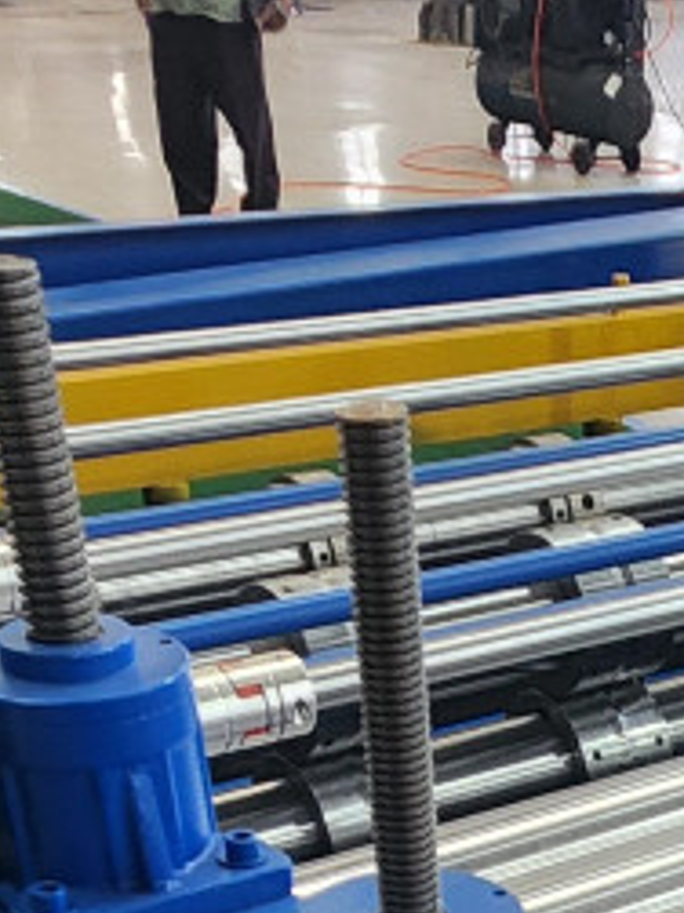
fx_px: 1819
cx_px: 786
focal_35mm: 69
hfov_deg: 20.2
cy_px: 1340
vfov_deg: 23.2
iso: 400
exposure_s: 1/30
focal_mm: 2.2
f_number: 2.2
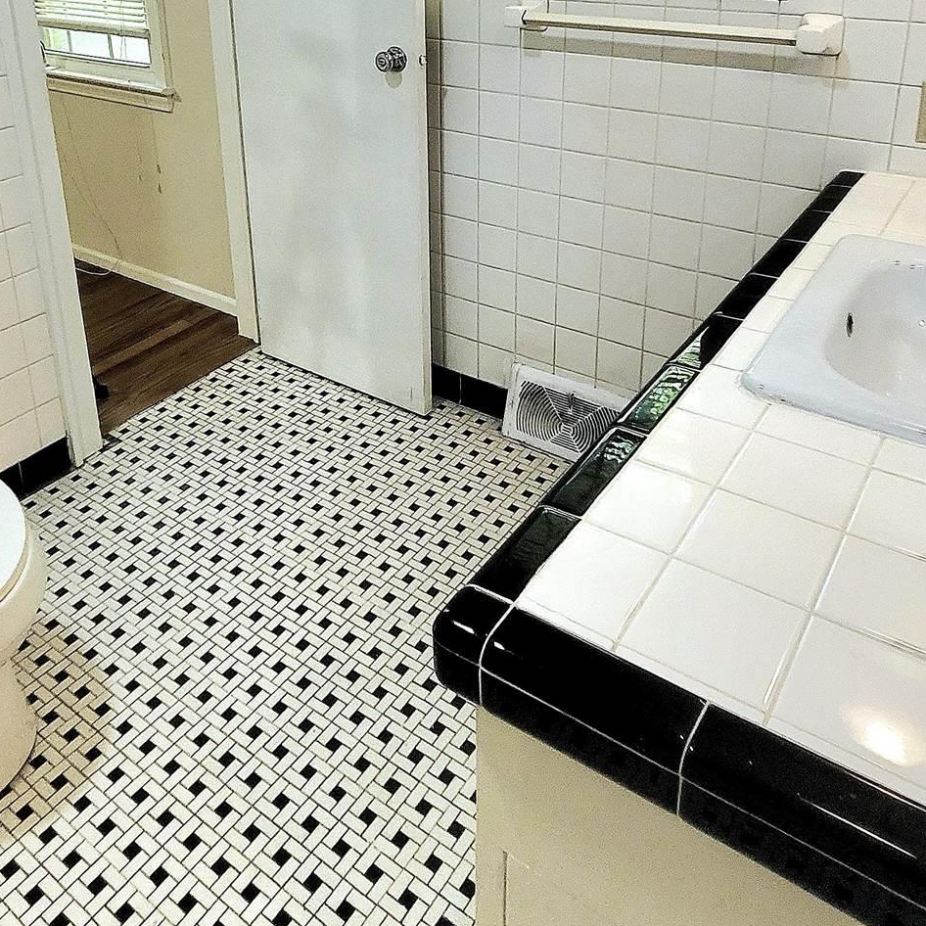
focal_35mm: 28
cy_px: 187
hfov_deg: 57.1
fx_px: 847
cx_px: 394
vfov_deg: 53.5
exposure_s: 1/60.2
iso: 320
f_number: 2.2
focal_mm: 2.2
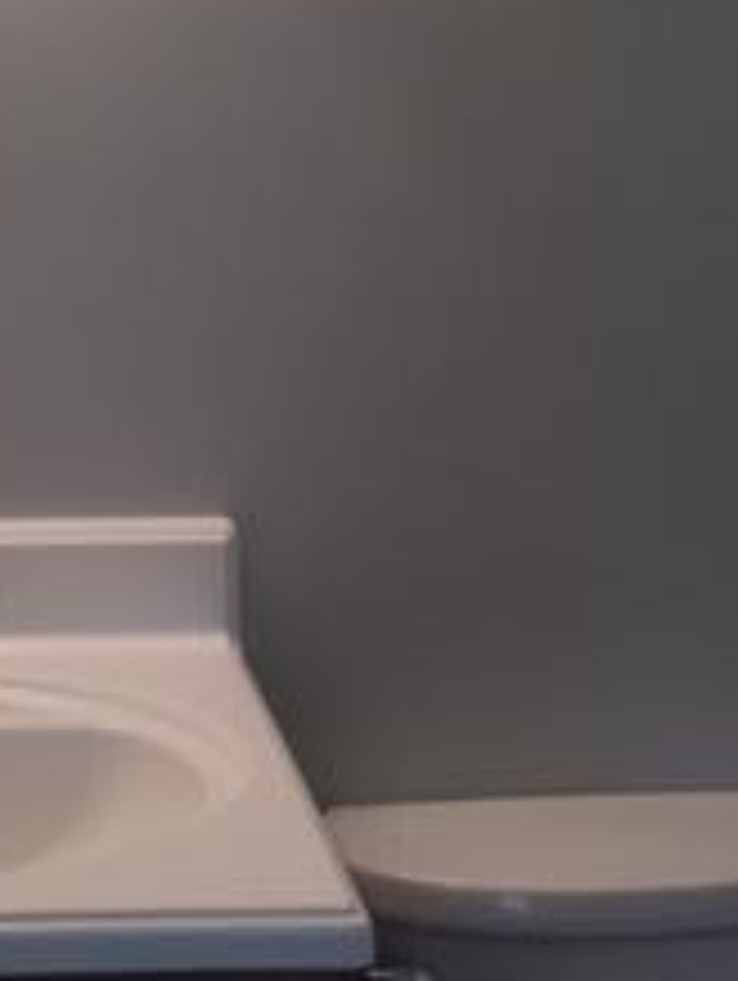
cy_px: 441
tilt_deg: -9.5
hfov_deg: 17.2
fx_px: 2412
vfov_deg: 23.0
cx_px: 86
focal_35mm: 85
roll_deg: +0.3
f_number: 2.2
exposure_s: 1/40
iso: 40
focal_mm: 4.15
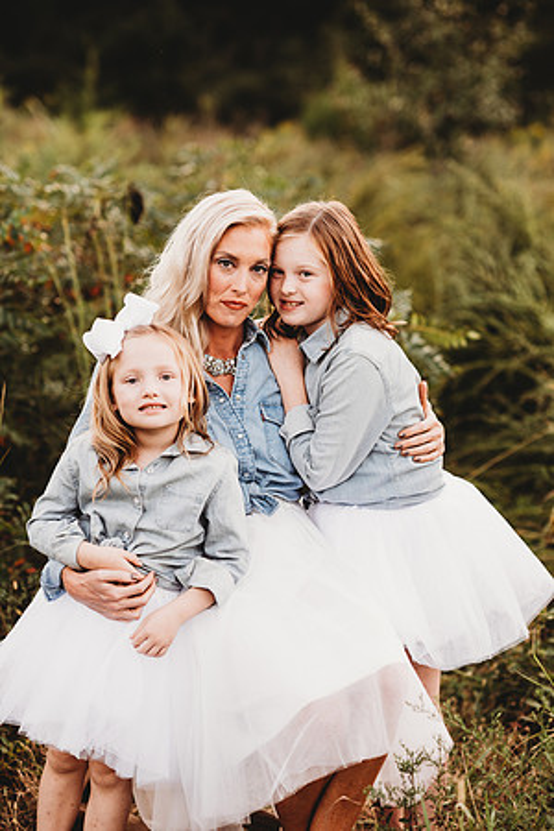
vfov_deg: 23.9
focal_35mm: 85
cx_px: 277
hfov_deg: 16.1
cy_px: 416
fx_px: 1962
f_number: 2.2
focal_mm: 85
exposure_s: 1/200
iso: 125
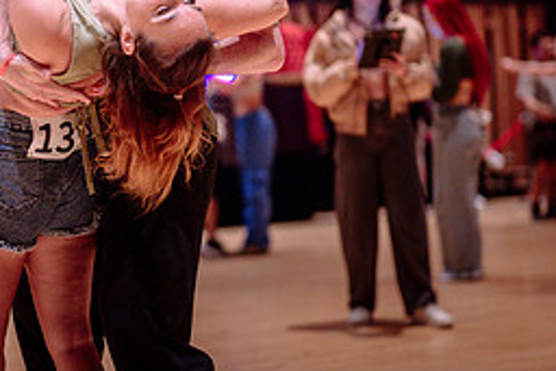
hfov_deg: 16.6
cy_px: 179
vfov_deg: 11.3
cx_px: 94
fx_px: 1885
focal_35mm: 122
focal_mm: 50
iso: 1600
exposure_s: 1/250
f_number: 1.2
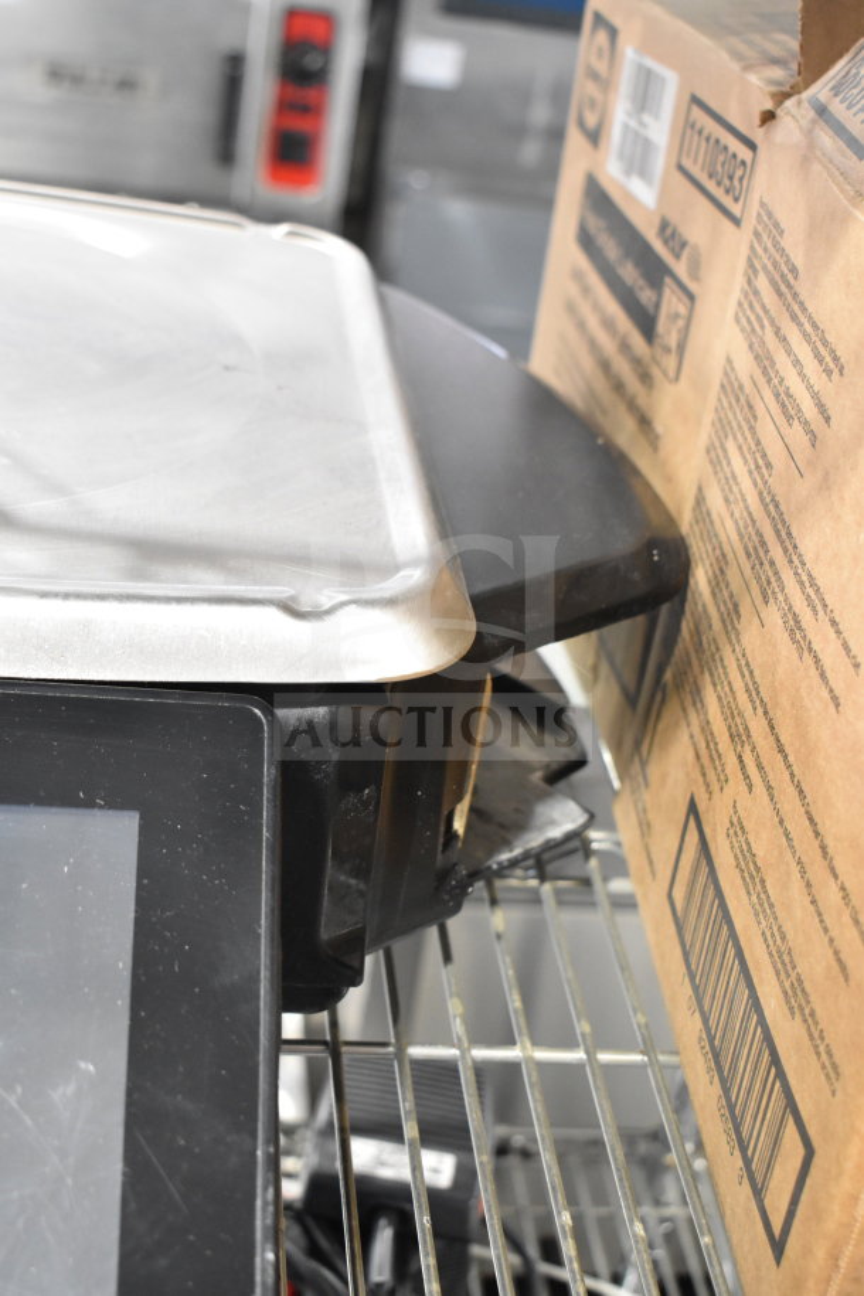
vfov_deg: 38.9
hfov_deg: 26.5
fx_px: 1836
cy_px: 648
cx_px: 432
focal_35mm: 51
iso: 2800
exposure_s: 1/50
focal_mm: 34
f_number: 4.5
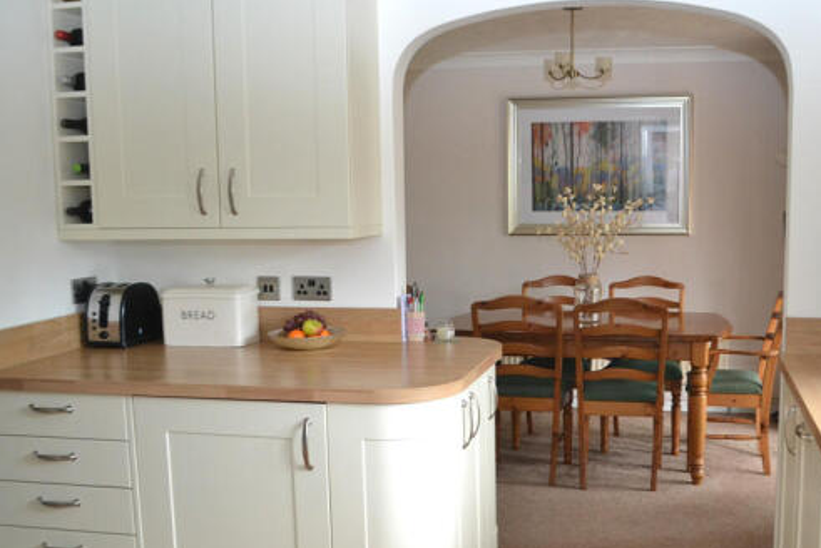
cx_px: 521
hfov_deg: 47.9
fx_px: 913
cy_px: 295
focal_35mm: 40
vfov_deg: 33.4
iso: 1100
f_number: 3.8
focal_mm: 20
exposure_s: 1/60
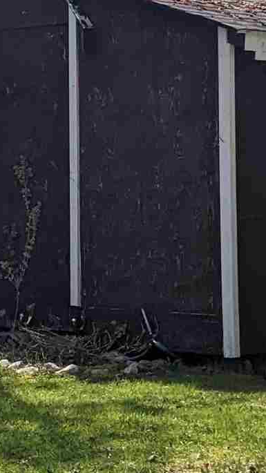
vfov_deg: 16.2
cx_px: -329
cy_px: 110
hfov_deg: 8.5
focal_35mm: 132
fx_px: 1656
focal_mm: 4.38
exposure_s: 1/4673
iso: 50
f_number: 1.73
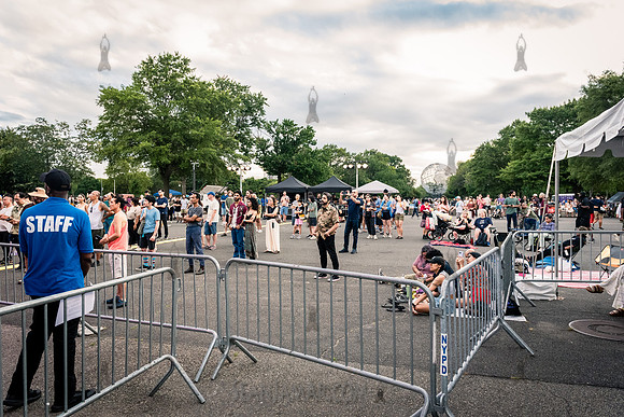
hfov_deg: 72.2
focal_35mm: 25
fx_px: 428
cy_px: 208
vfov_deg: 51.9
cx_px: 312
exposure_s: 1/1000
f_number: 4.5
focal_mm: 24
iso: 3200
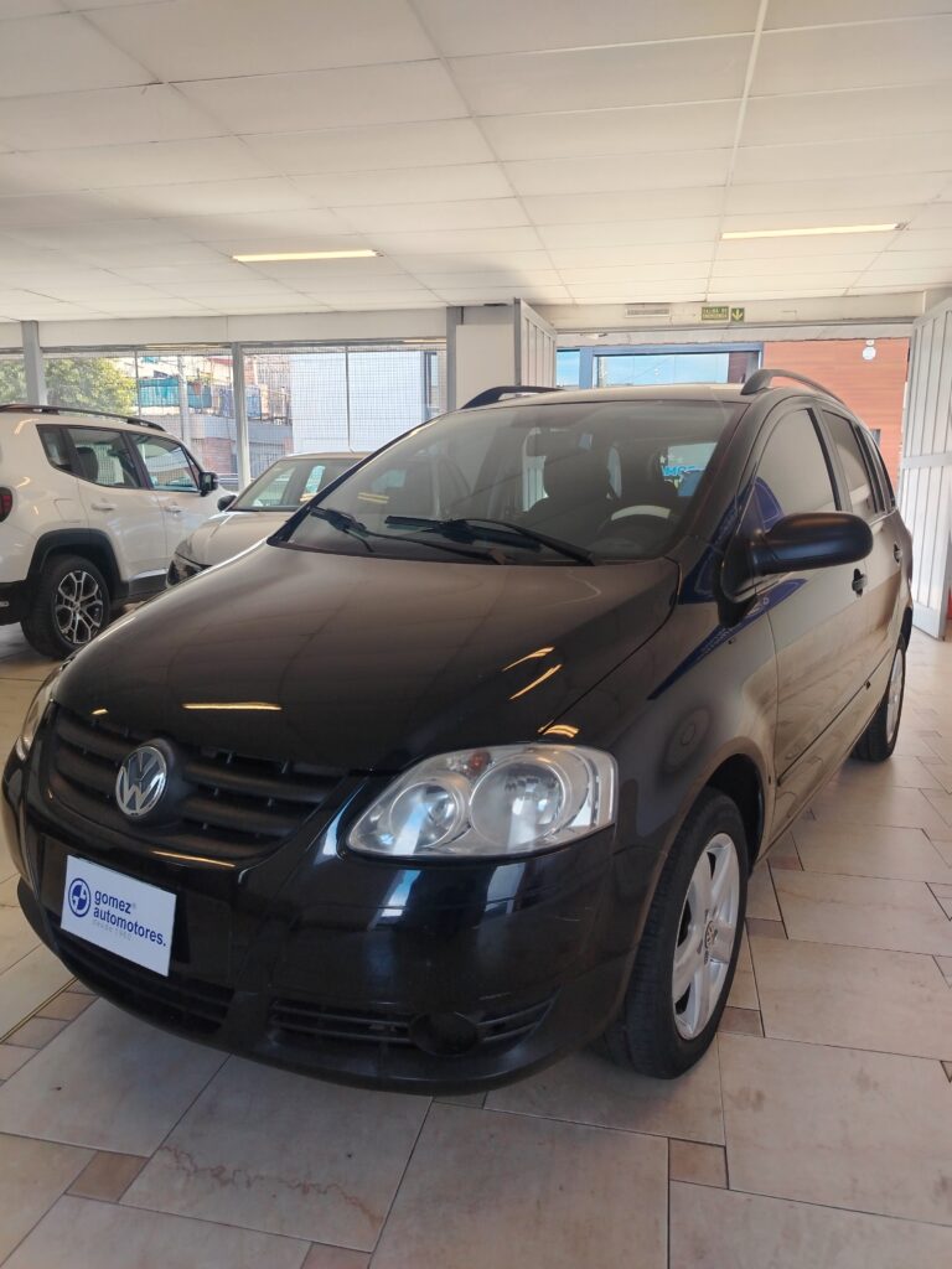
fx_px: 880
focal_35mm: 24
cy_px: 634
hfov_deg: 56.8
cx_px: 476
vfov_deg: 71.6
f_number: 1.75
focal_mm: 5.25
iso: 313
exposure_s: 1/100
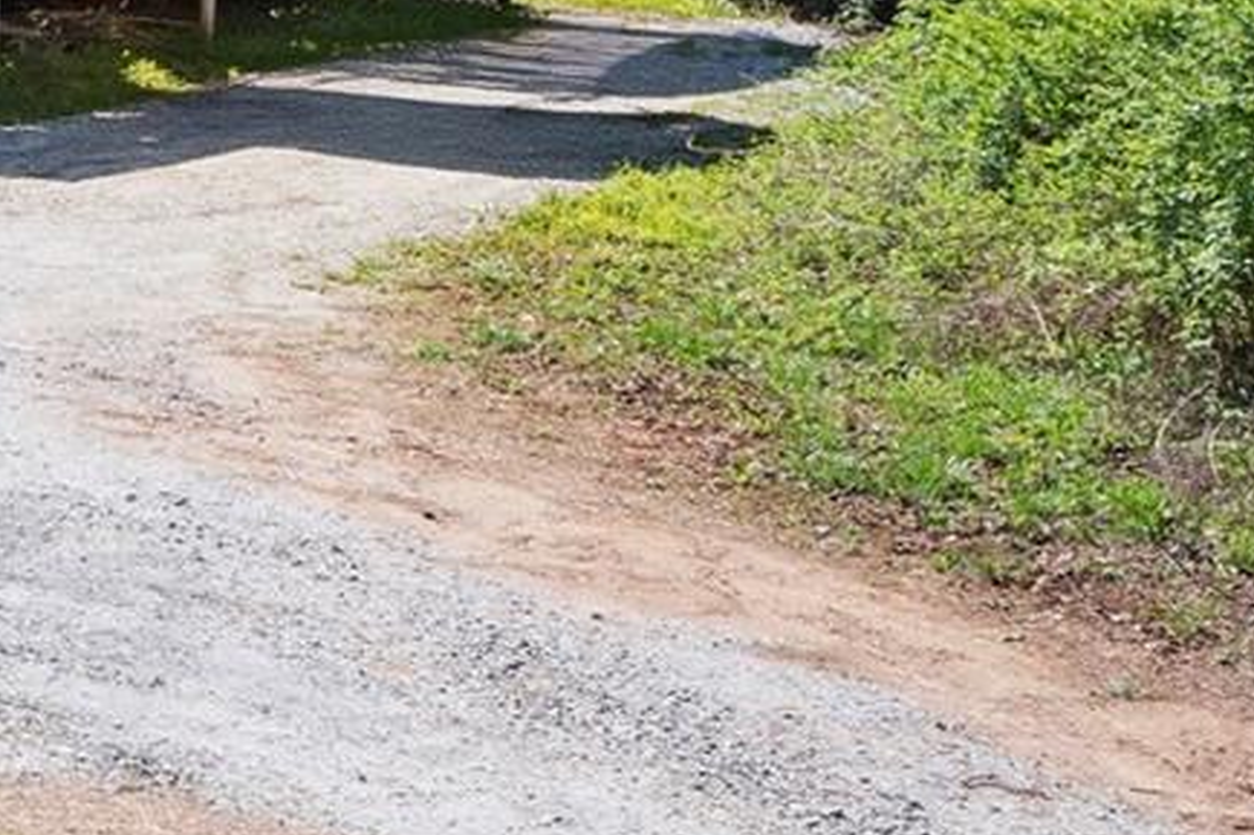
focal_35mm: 120
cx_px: -1297
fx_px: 4191
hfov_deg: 14.1
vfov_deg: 11.0
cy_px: -322
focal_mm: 17
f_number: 9
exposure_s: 1/100
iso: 250
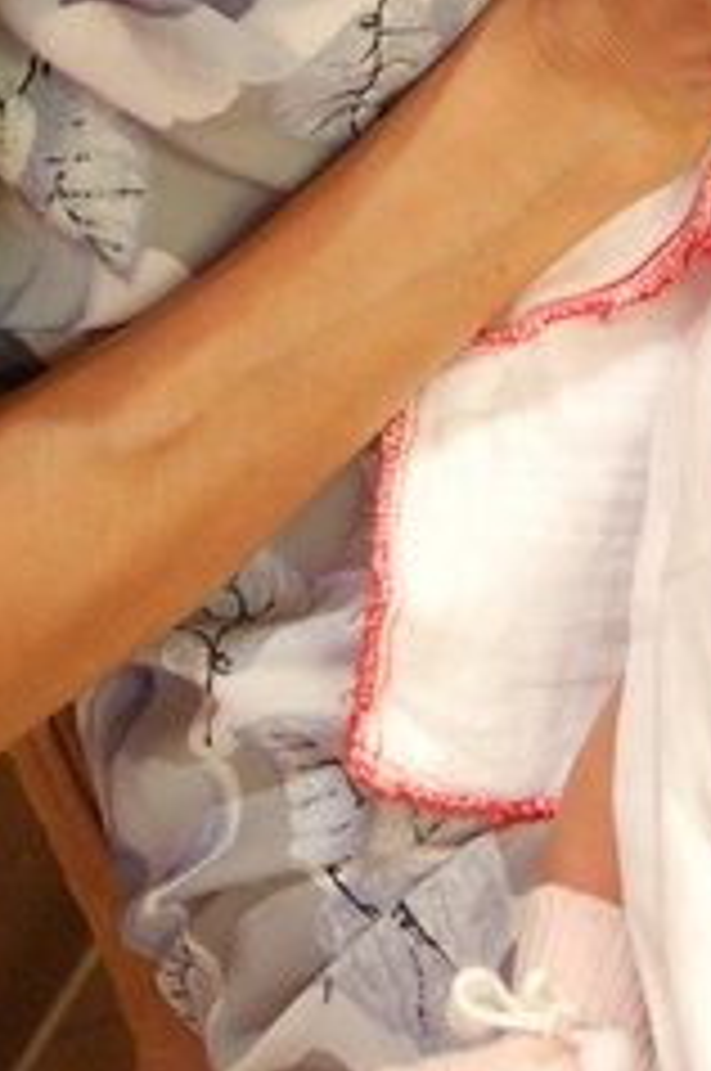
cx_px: 943
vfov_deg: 9.7
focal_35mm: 200
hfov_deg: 6.8
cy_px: -940
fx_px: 5946
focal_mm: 31
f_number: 4
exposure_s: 1/25
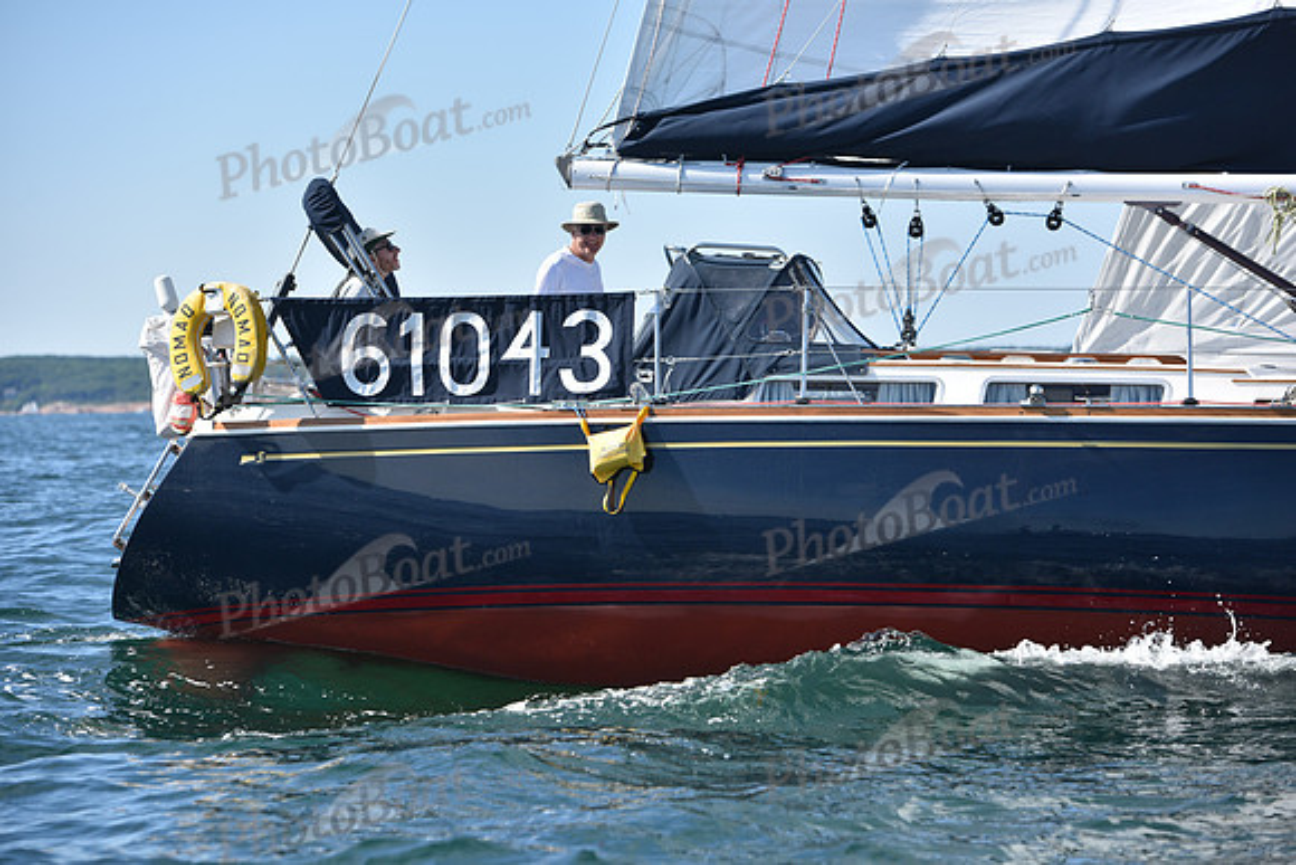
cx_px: 648
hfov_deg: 16.4
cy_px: 432
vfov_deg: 11.0
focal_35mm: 125
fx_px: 4501
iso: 250
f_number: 4.5
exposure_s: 1/1600
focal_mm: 125
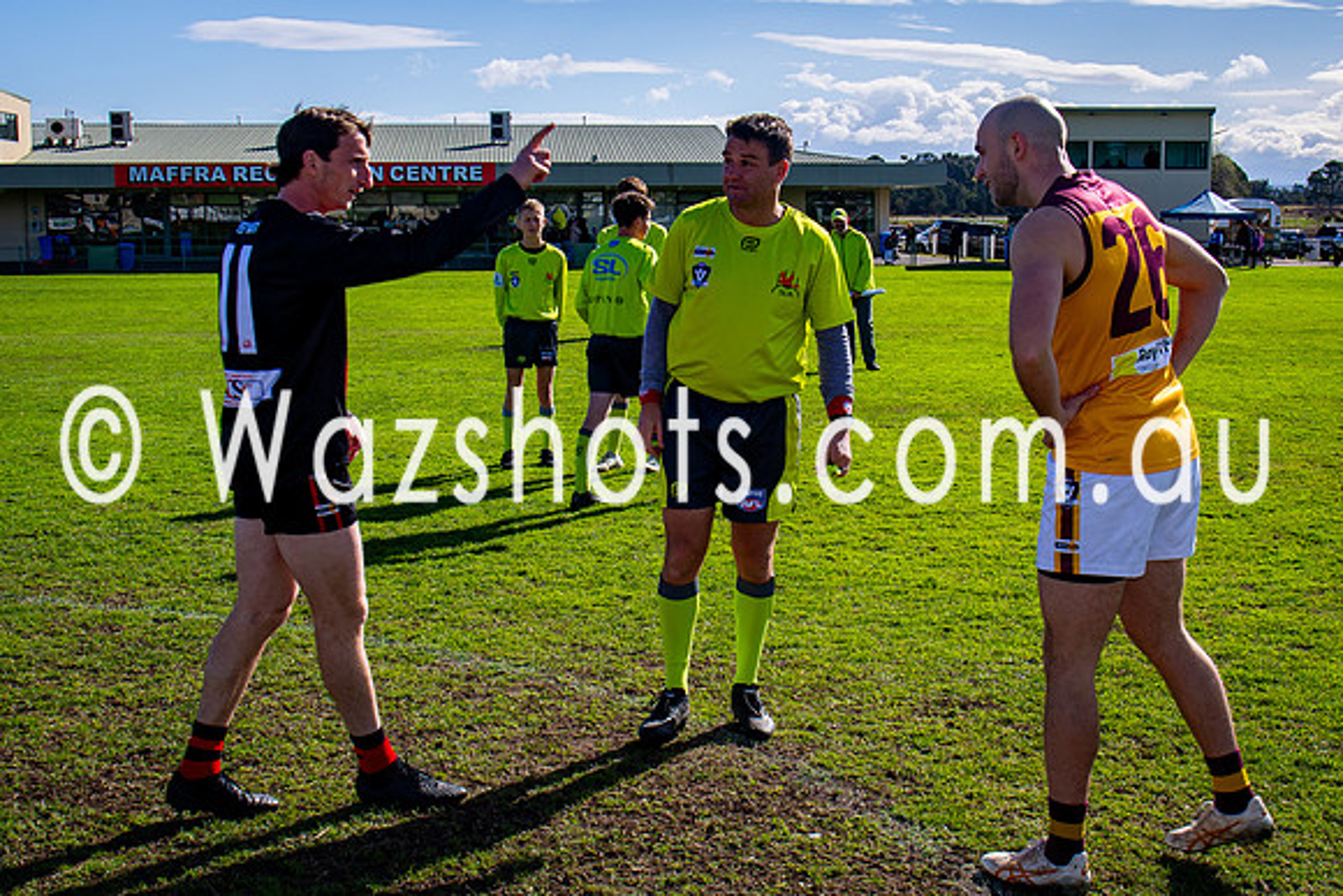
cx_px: 770
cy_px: 413
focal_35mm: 48
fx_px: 1804
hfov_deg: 40.7
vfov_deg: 27.9
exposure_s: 1/160
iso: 100
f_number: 11
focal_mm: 20
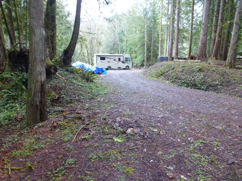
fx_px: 168
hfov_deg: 71.6
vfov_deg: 56.8
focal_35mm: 24
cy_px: 90
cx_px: 121
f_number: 3.3
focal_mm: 4.3
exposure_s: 1/60
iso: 250
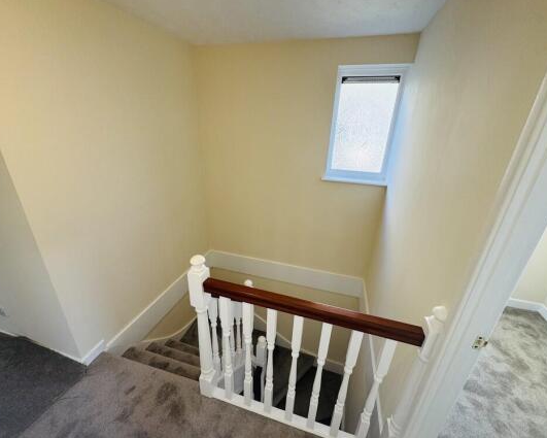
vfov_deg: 84.1
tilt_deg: -22.7
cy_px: 219
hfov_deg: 96.8
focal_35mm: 15
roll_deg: -1.9
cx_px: 267
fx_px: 243
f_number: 2.2
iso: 100
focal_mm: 2.22
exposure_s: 1/100
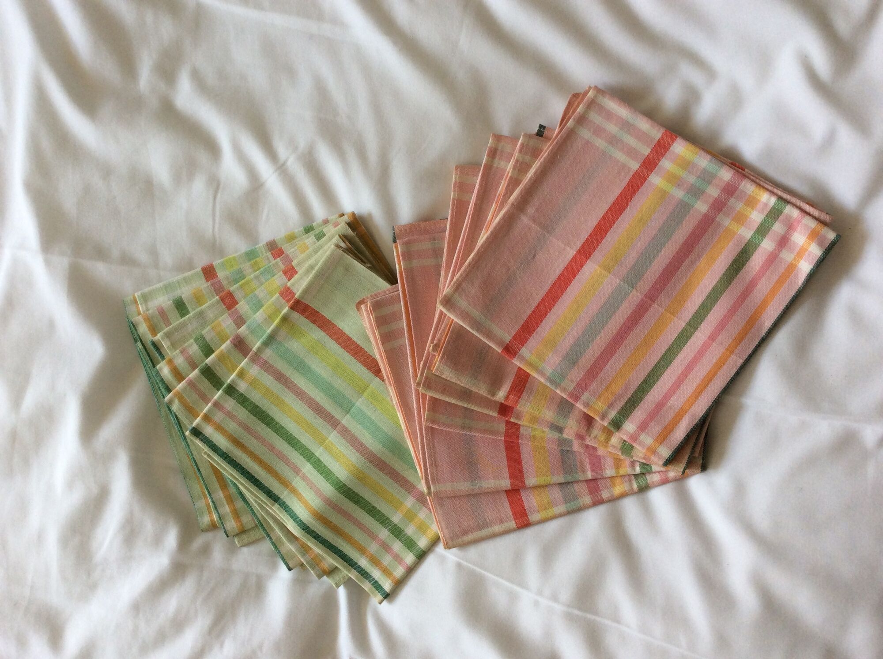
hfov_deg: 56.9
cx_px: 442
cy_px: 330
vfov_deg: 44.1
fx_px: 815
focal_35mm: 32
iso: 50
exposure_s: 1/100
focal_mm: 3.3
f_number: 2.4
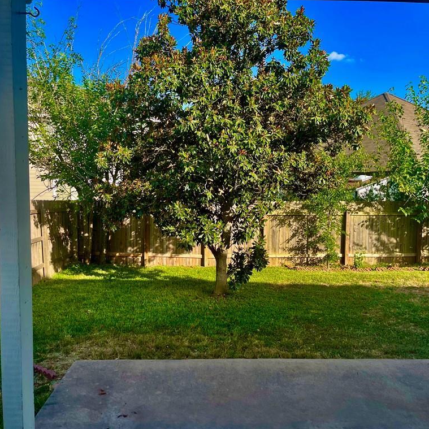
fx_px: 435
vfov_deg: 52.5
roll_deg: +0.2
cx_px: 215
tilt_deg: -3.9
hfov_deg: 52.5
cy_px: 213
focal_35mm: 31
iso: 50
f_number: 1.6
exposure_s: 1/1066
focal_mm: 5.1
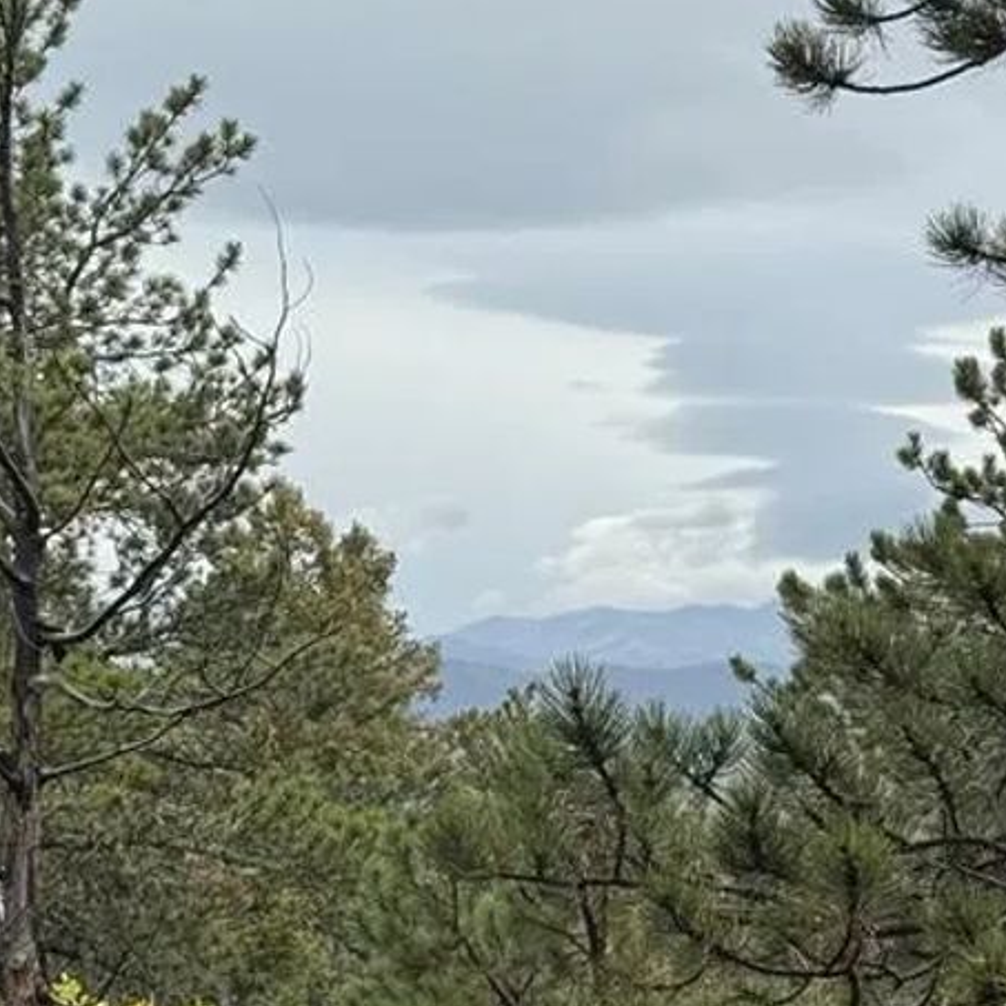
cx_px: 489
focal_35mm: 128
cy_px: 623
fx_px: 4209
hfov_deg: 13.6
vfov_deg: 13.6
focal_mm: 6.76
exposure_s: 1/2513
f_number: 1.78
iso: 64
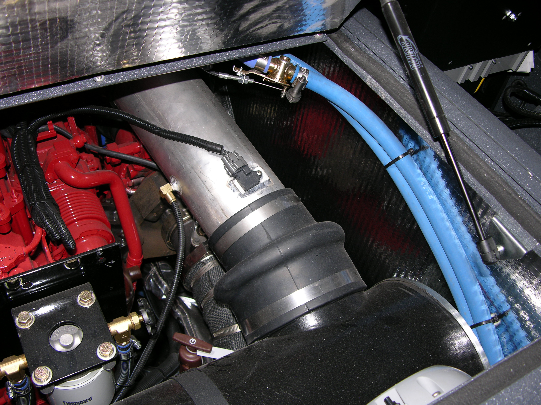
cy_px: 202
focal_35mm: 35
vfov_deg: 40.7
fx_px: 547
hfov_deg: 52.6
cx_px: 270
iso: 50
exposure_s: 1/60.1
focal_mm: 8.9
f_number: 2.8
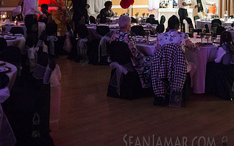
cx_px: 178
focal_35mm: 65
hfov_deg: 30.9
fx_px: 415
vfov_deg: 19.7
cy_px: 18
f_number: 2.8
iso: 4000
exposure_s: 1/125
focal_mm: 35
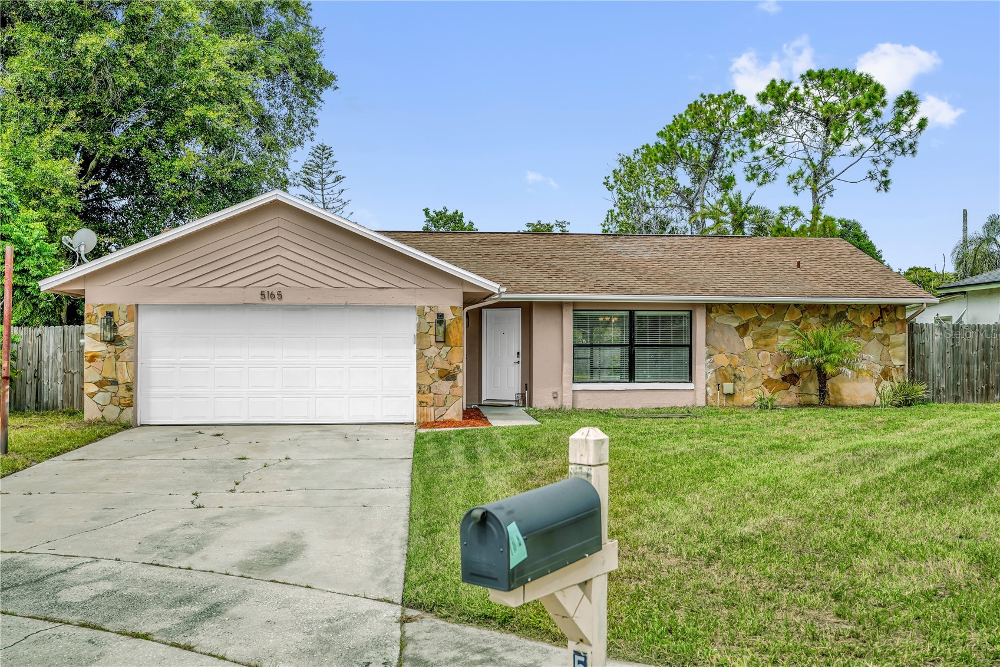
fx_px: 903
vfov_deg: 40.5
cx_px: 500
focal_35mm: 32
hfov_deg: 58.0
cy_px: 334
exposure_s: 1/2500
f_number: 5.6
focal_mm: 32.5
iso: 200
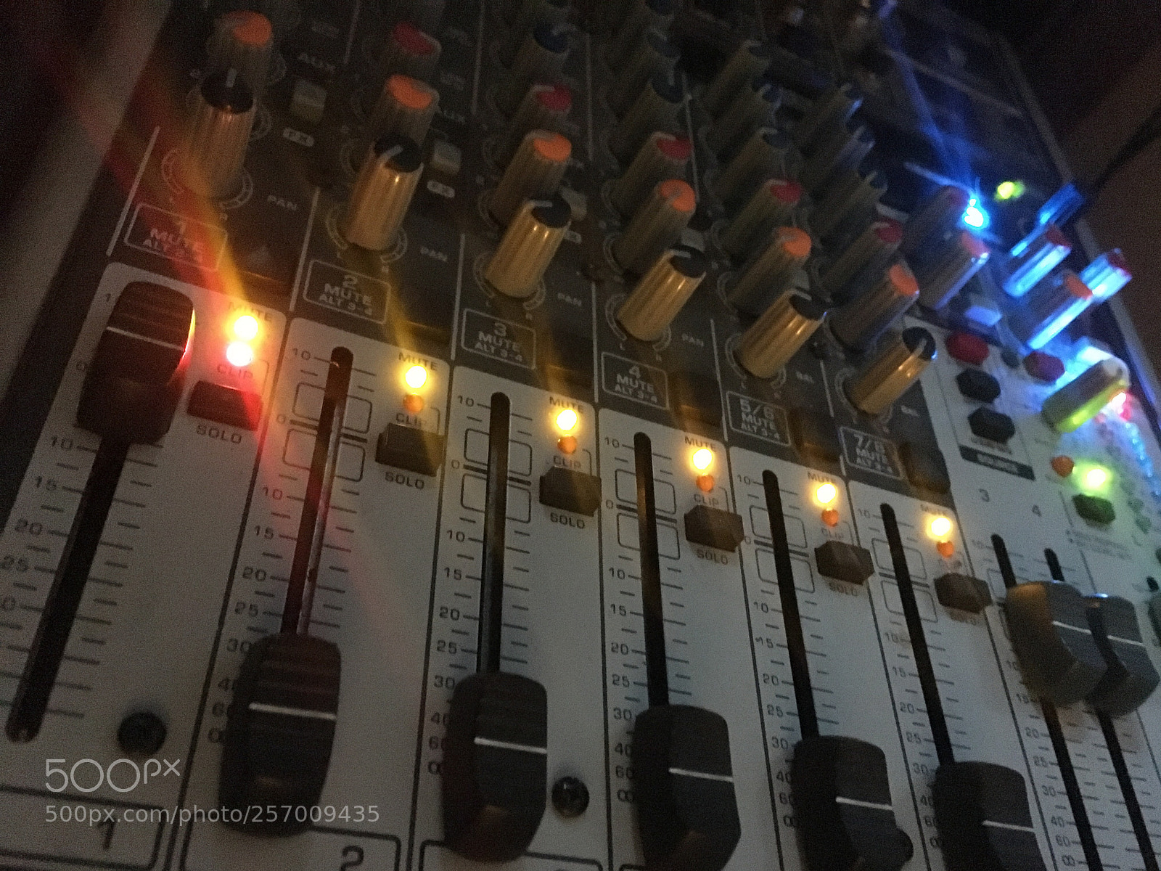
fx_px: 973
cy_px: 436
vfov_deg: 48.2
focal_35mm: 29
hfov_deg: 61.7
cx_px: 580
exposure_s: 1/15
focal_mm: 4.15
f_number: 2.2
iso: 2000
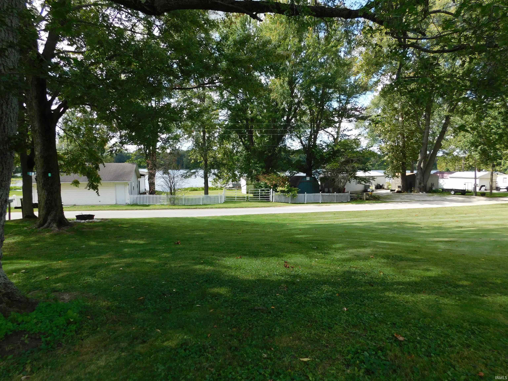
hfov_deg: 73.9
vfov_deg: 58.9
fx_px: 338
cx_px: 254
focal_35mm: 23
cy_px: 190
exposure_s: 1/640
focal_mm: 4
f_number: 3
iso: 125
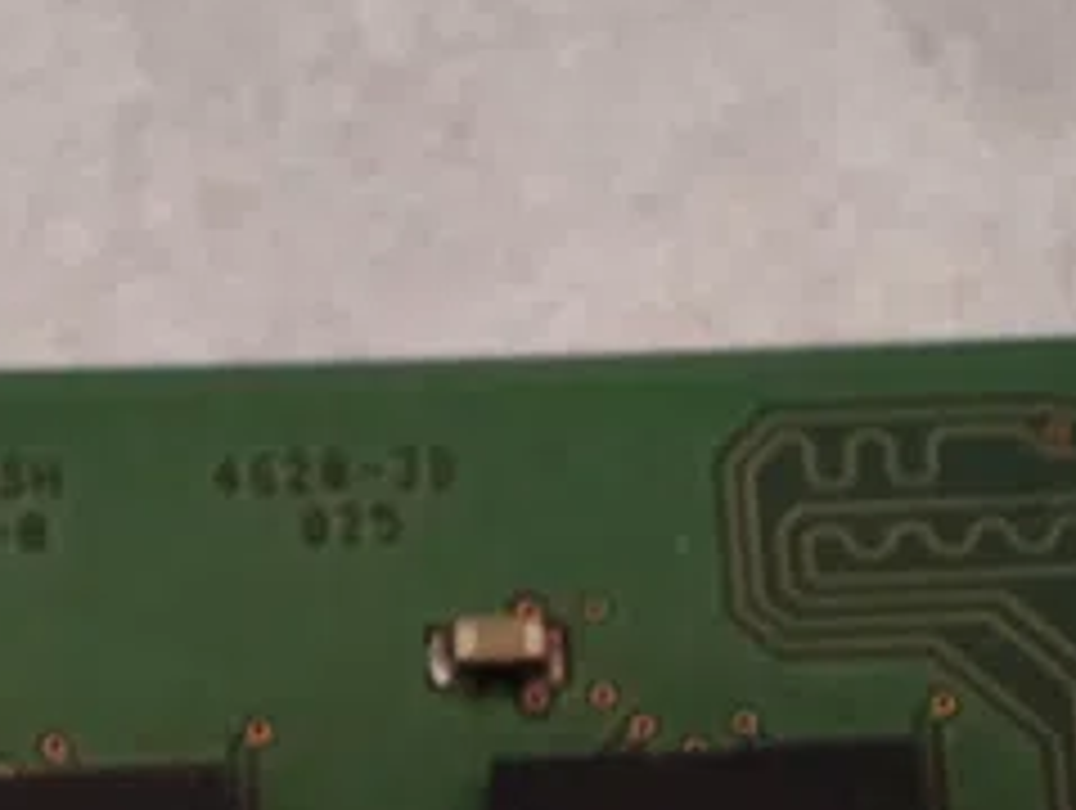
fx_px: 4078
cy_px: 1004
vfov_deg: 11.1
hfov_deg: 15.0
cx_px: 531
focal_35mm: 131
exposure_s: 1/25
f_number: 2.4
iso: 499
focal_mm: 4.1
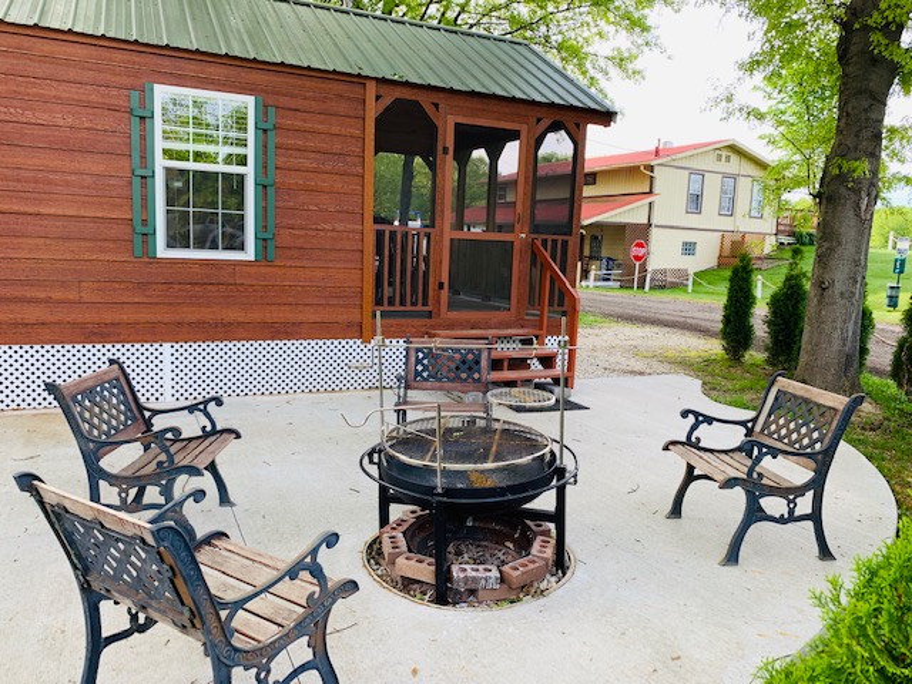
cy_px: 342
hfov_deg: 67.3
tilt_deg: -7.1
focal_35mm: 26
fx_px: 685
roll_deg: -2.8
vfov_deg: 53.1
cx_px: 456
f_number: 1.8
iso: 25
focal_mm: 4.25
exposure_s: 1/164
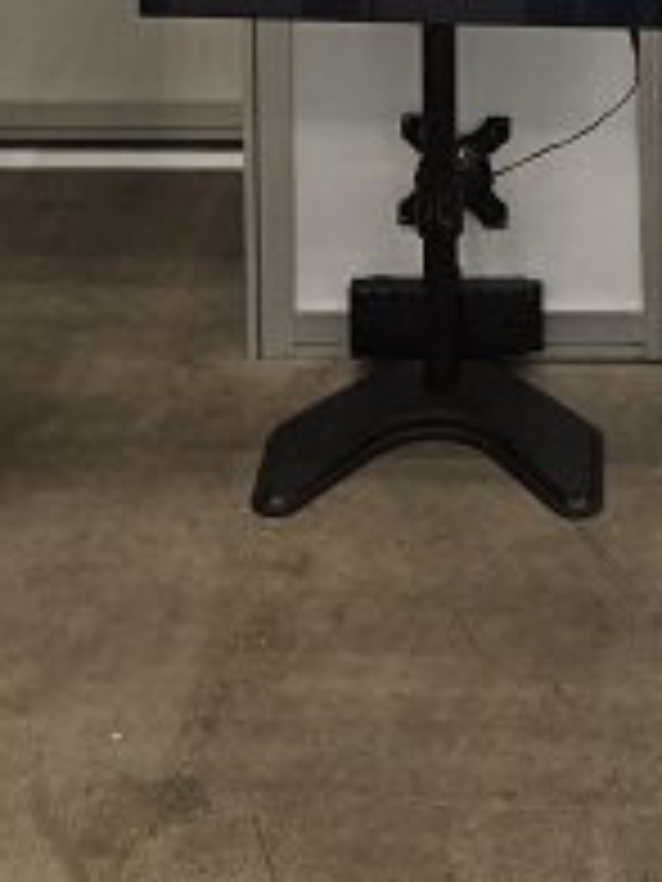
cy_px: -900
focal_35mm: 94
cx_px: 608
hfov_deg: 15.5
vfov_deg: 16.1
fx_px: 2397
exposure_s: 1/120
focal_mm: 5.4
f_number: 1.8
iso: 80
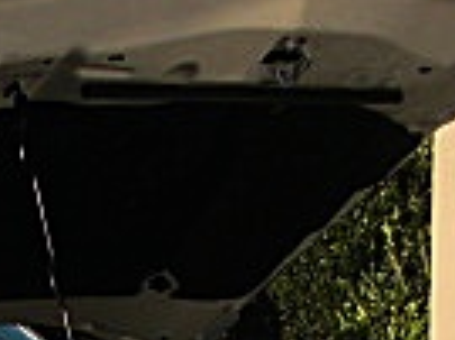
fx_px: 2246
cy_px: 559
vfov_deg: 8.4
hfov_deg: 11.2
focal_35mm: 171
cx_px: -162
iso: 50
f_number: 7.9
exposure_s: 1/200
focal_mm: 6.3
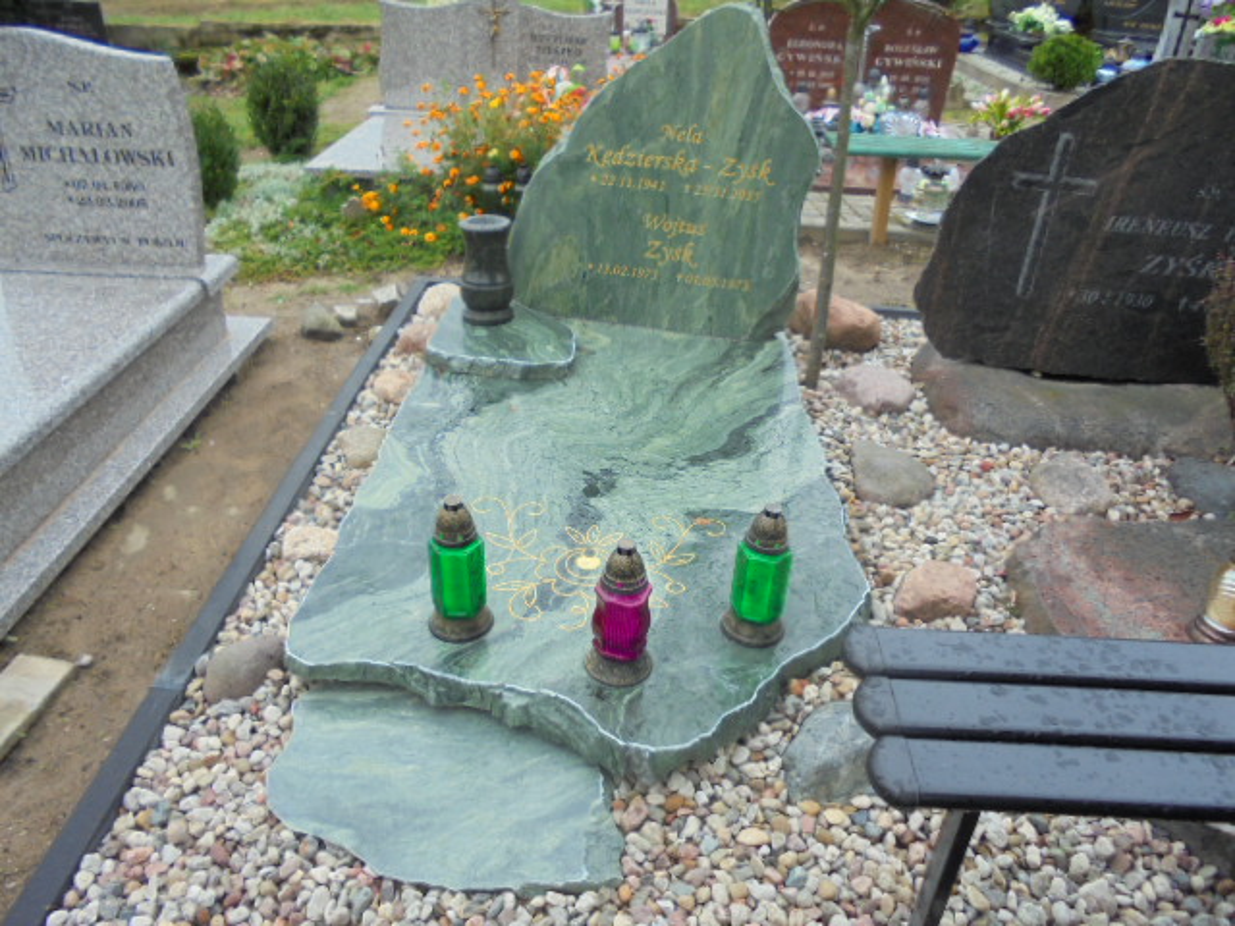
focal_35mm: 26
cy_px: 463
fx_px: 928
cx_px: 618
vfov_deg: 53.1
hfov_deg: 67.3
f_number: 3.5
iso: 100
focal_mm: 4.6
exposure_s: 1/125
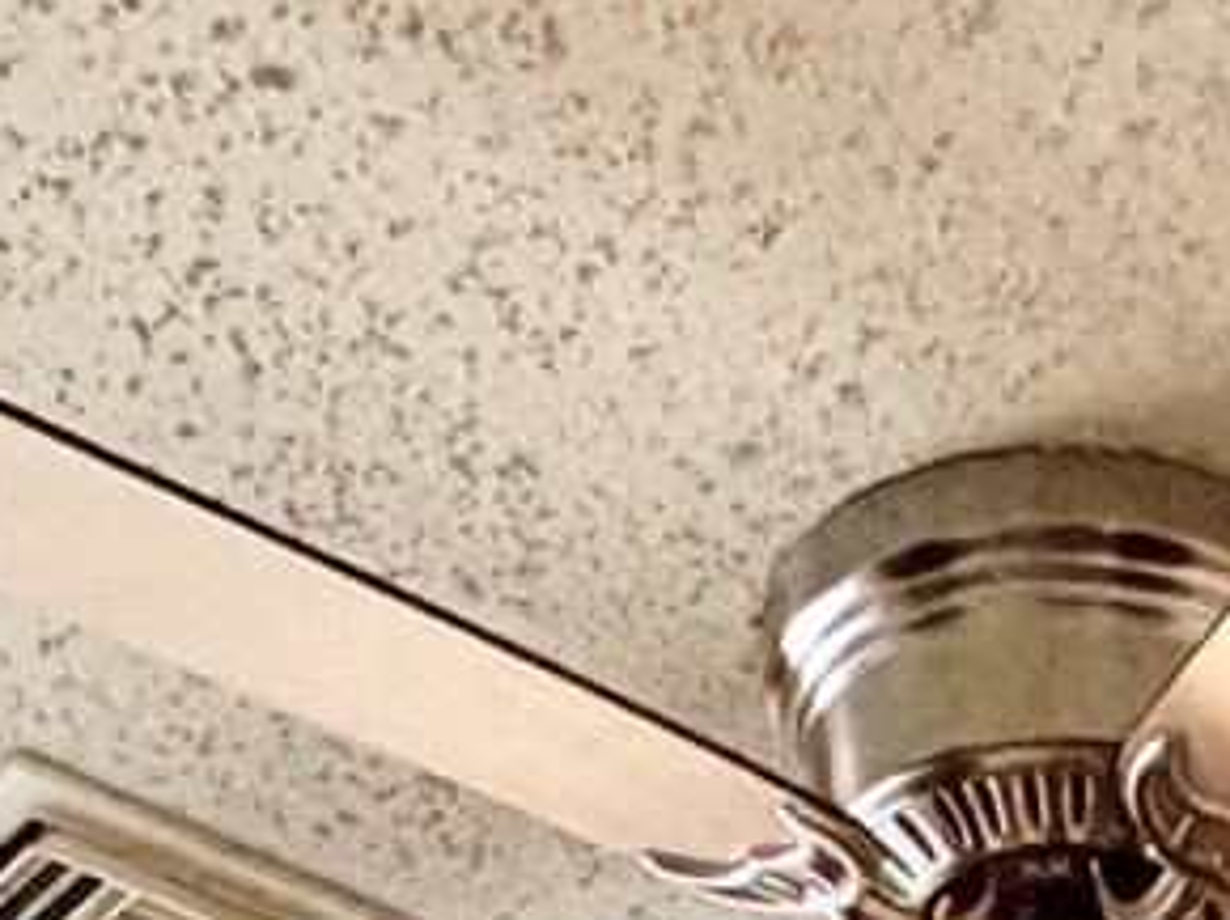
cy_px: 3014
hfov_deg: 19.1
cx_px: 1306
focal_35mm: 99
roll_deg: +0.8
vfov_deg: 9.8
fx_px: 3515
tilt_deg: -3.0
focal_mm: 2.22
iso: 320
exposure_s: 1/119
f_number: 2.2
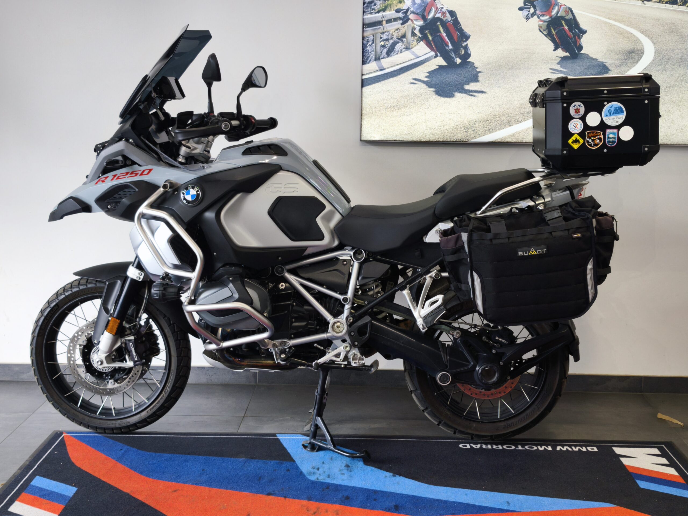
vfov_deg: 31.5
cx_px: 344
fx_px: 914
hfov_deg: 41.2
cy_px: 258
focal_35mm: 46
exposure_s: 1/100
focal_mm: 6.57
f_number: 1.6
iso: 64
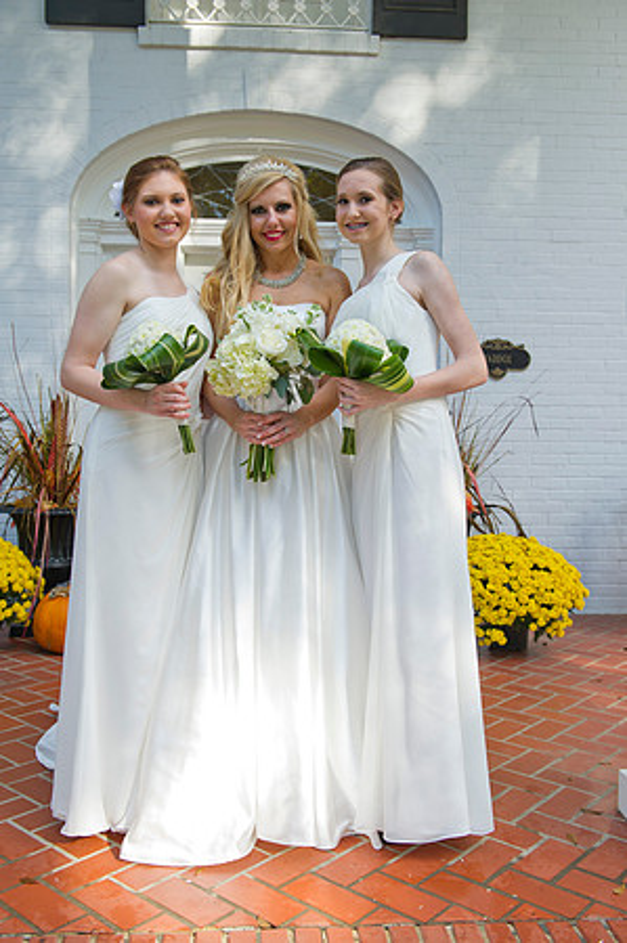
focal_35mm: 32
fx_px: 838
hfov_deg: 41.0
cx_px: 314
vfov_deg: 58.8
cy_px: 472
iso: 400
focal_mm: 32
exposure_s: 1/250
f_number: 5.6
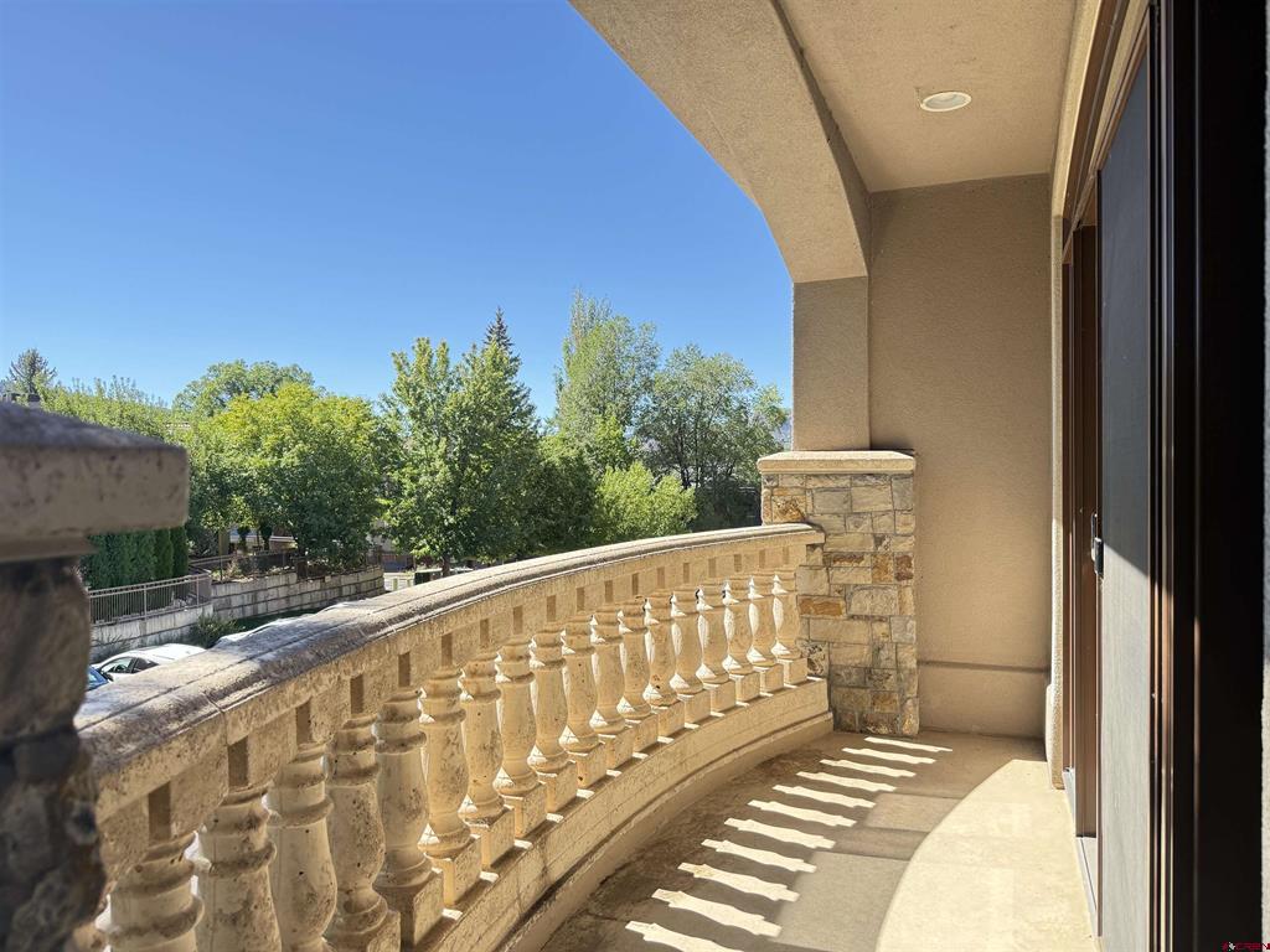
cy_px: 476
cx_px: 635
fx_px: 881
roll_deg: +0.5
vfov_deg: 56.8
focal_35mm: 24
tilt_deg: +0.0
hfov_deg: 71.6
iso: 100
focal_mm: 6.76
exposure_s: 1/708
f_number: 1.78
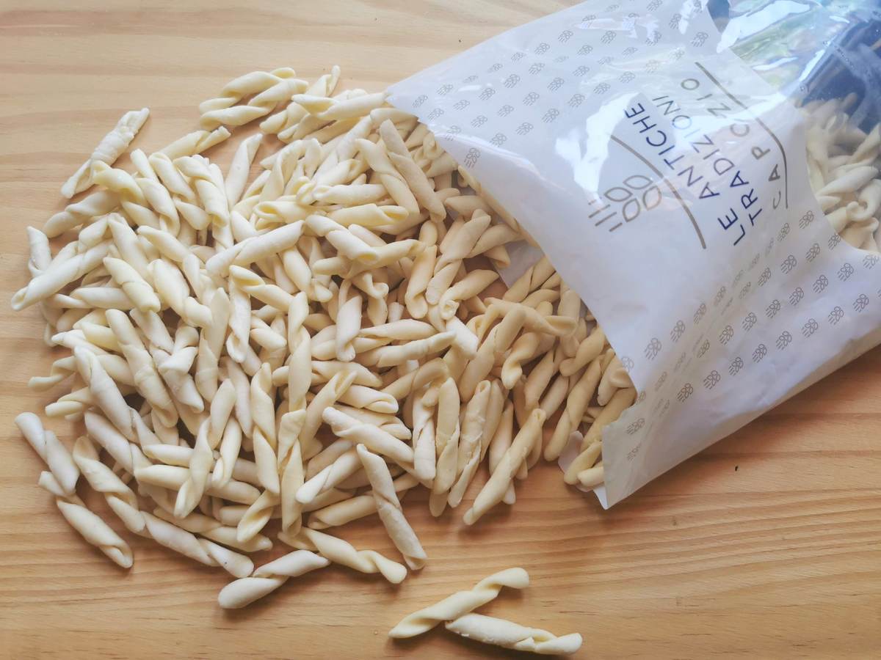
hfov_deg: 65.3
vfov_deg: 51.4
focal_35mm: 27
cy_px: 330
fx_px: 687
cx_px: 440
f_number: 1.6
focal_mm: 5.56
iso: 64
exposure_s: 1/100
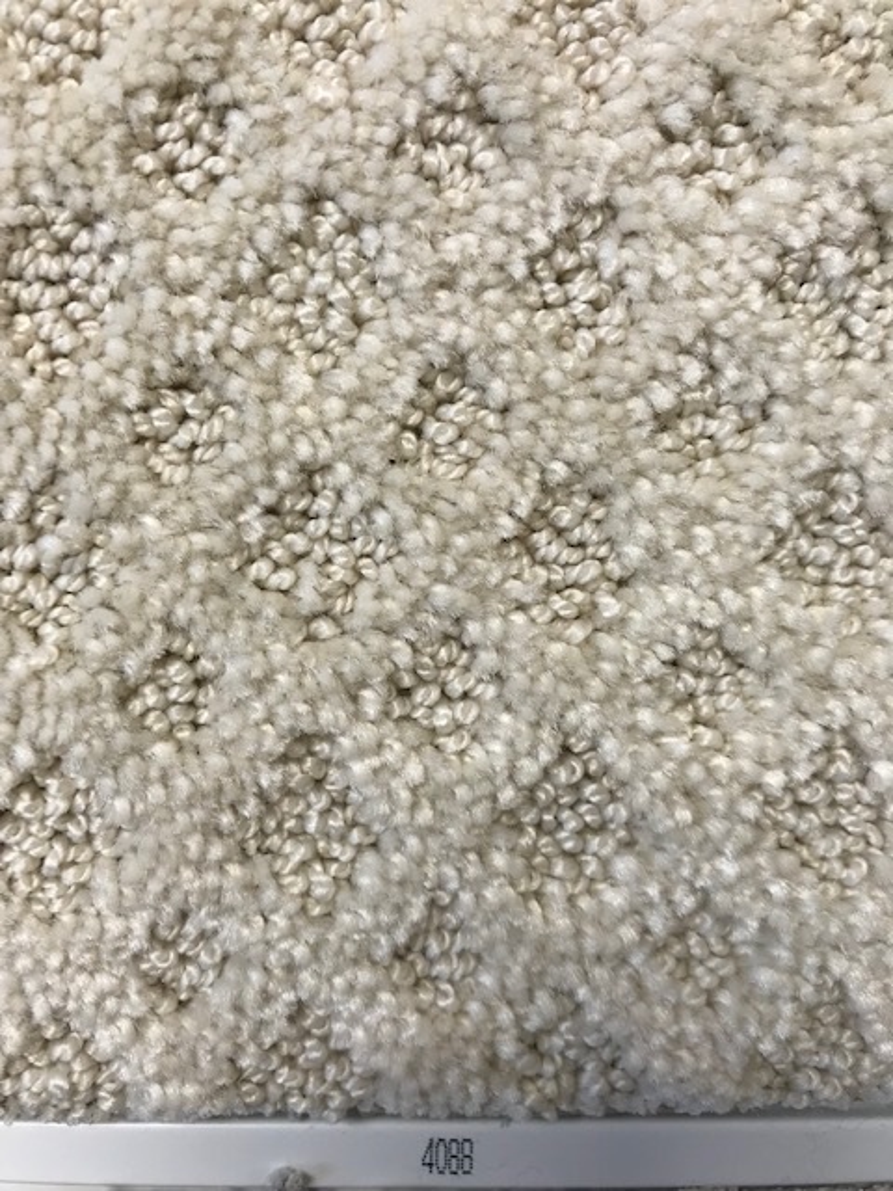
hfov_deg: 49.7
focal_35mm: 28
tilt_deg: -79.1
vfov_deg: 63.4
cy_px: 596
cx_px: 446
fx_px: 963
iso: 25
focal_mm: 3.99
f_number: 1.8
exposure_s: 1/60
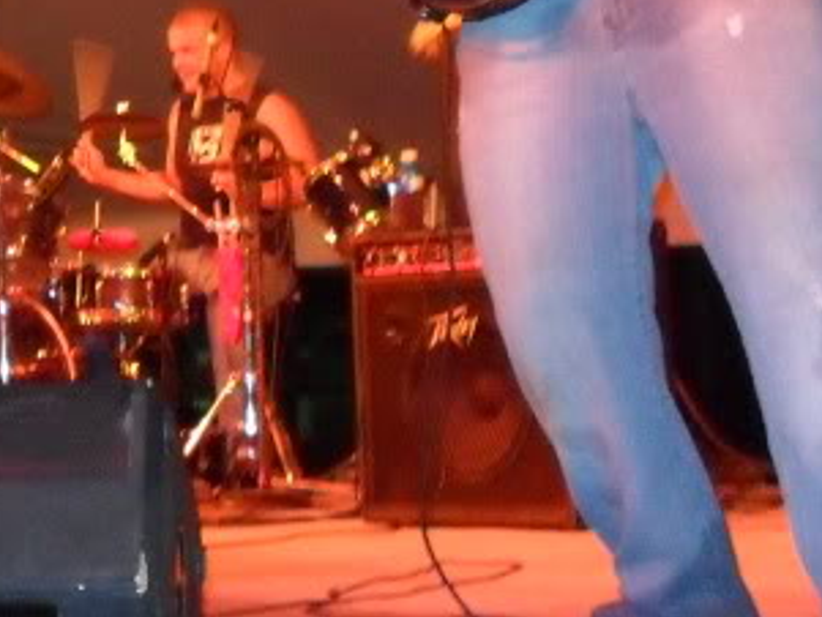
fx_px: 2827
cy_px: -145
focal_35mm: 119
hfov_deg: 15.8
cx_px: -194
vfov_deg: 12.2
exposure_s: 1/45
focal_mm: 6.3
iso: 480
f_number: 3
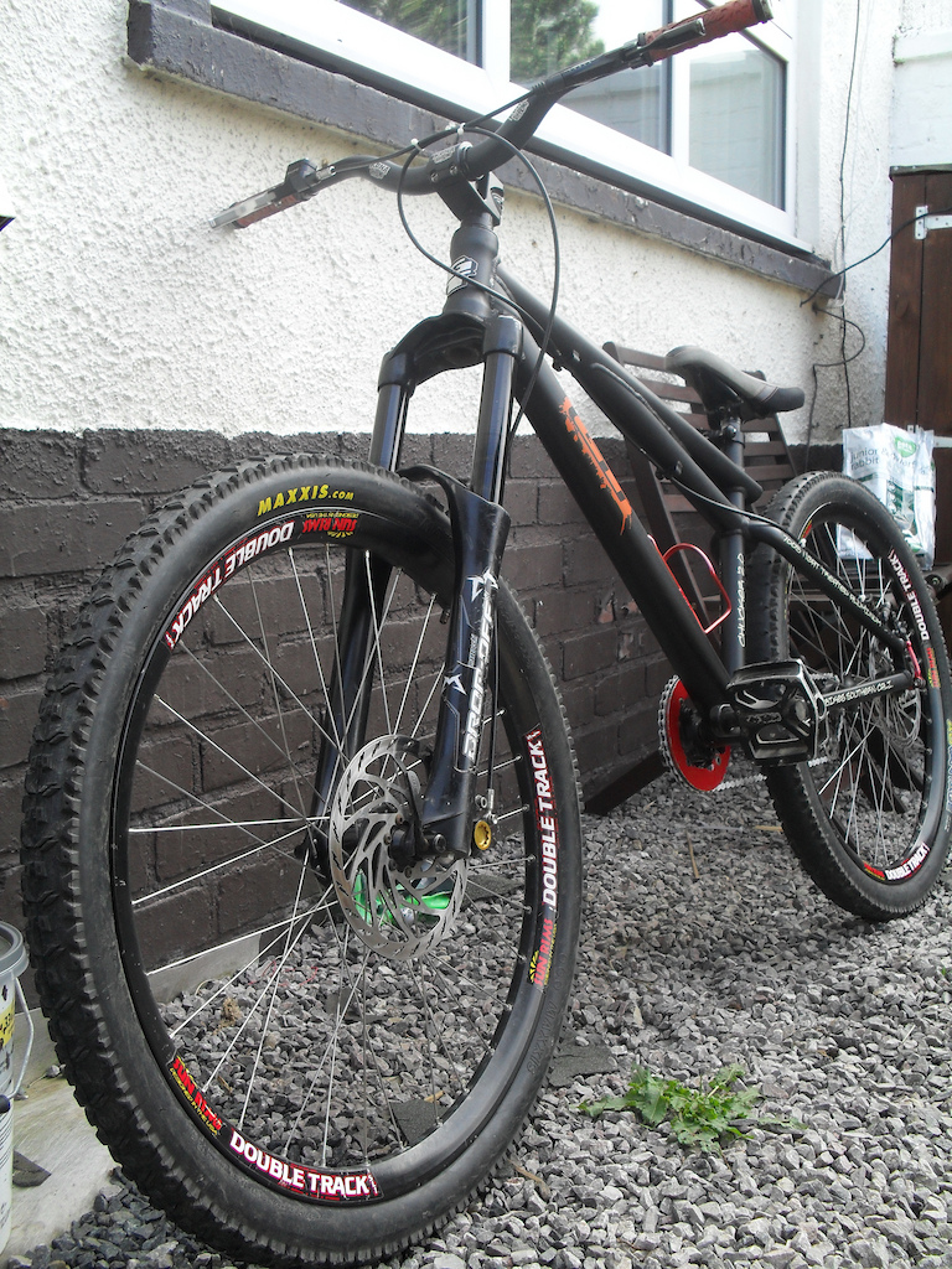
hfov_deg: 40.7
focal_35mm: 35
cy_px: 634
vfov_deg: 52.6
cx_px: 476
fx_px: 1283
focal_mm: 6.3
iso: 100
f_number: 3.2
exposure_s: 1/125
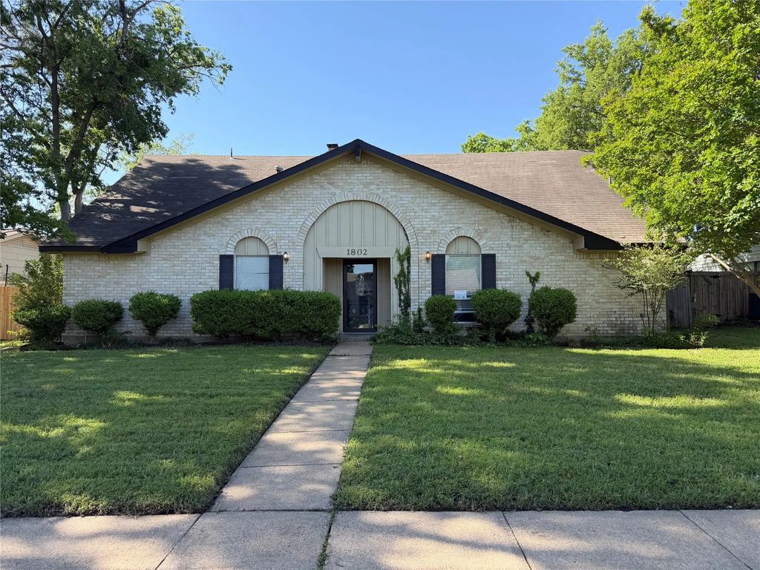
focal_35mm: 24
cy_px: 285
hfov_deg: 71.6
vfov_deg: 56.8
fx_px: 527
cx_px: 380
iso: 100
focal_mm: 6.76
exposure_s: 1/1337
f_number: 1.78
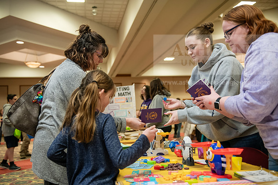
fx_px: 278
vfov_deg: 36.9
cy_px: 92
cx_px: 139
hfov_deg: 53.1
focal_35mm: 36
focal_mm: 36
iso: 1600
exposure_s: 1/160
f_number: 3.2
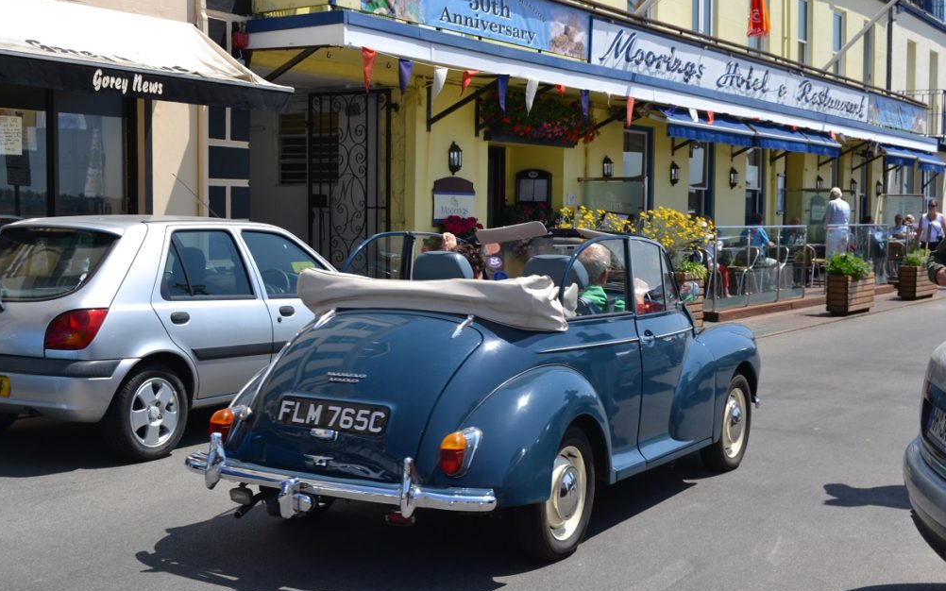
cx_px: 479
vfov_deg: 25.8
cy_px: 275
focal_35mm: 50
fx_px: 1289
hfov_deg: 40.3
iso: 100
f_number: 8
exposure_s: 1/250
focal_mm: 32
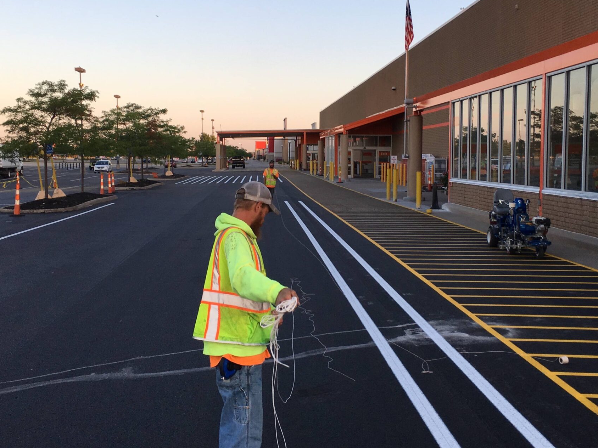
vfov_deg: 32.9
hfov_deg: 42.9
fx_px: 760
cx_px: 317
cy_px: 216
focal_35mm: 44
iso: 25
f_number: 2.2
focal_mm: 4.15
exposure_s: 1/221
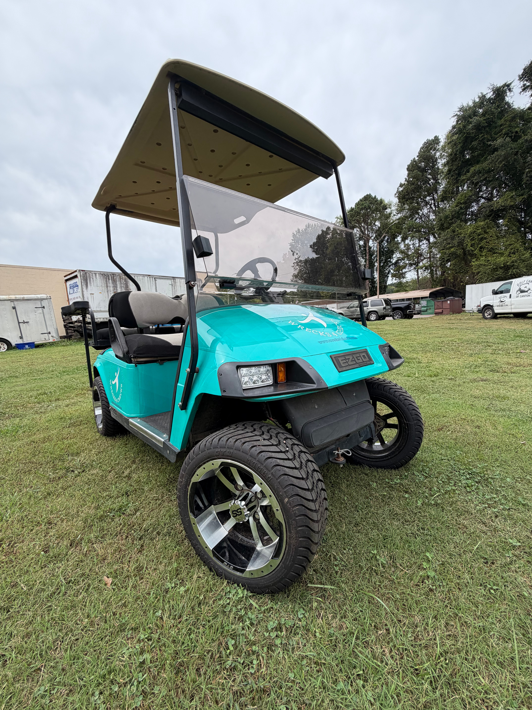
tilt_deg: -5.8
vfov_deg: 102.1
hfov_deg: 85.7
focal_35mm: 14
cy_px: 355
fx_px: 287
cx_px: 266
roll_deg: +3.7
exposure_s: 1/631
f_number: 2.2
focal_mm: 2.22
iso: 40
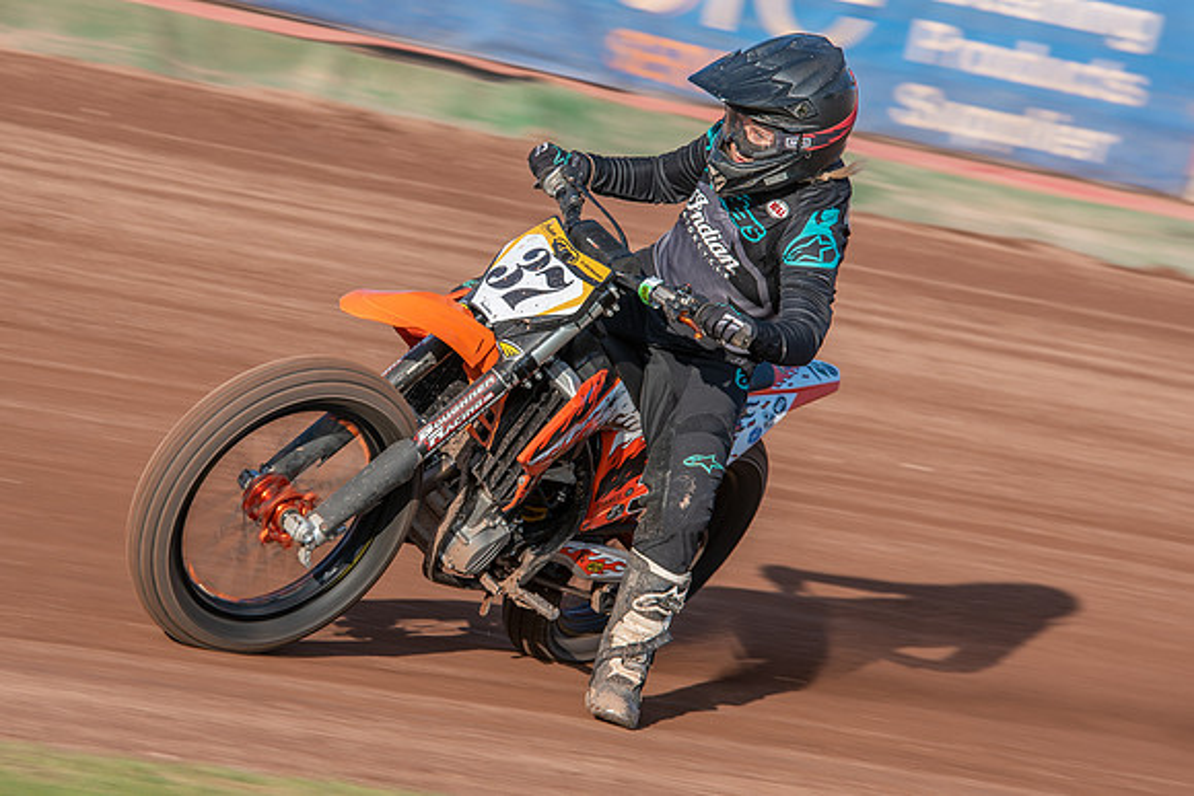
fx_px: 9540
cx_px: 447
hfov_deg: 7.2
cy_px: 388
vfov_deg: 4.8
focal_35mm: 288
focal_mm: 200
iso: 110
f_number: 8
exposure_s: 1/160
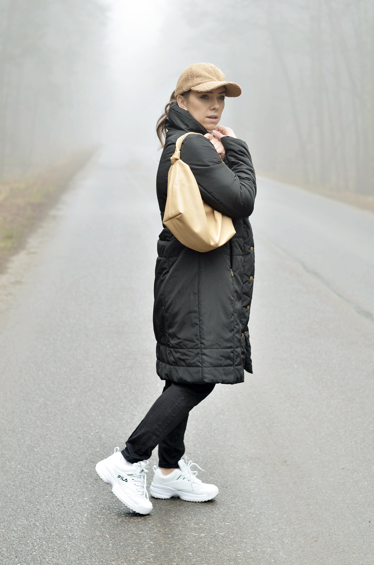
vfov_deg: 27.0
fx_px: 1174
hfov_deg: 18.1
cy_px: 282
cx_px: 187
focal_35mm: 75
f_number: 2.8
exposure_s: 1/100
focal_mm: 50
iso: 160
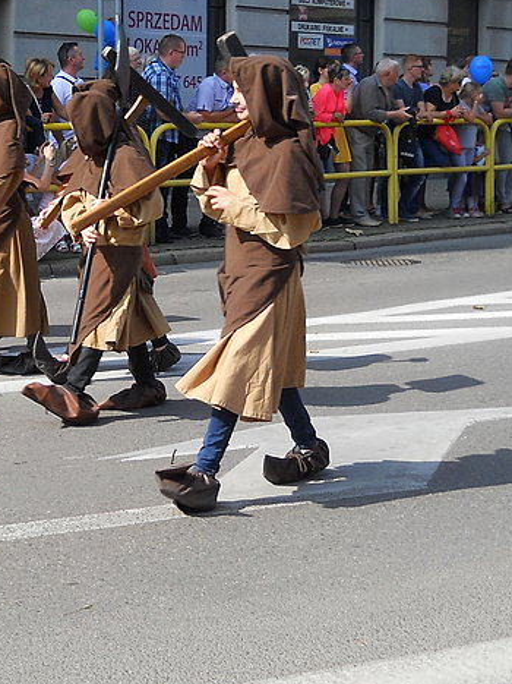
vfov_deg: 24.7
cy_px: 298
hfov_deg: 18.4
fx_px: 1559
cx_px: 53
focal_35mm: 79
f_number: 5.5
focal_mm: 6.72
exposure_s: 1/160
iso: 80
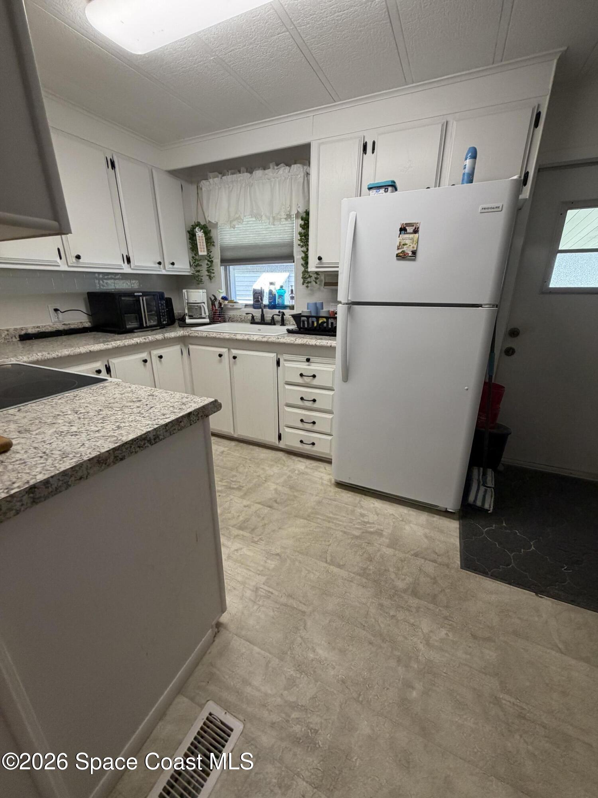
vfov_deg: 102.1
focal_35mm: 14
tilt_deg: -19.5
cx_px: 299
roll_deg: +0.1
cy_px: 399
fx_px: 322
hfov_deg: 85.7
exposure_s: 1/120
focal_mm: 2.22
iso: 200
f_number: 2.2
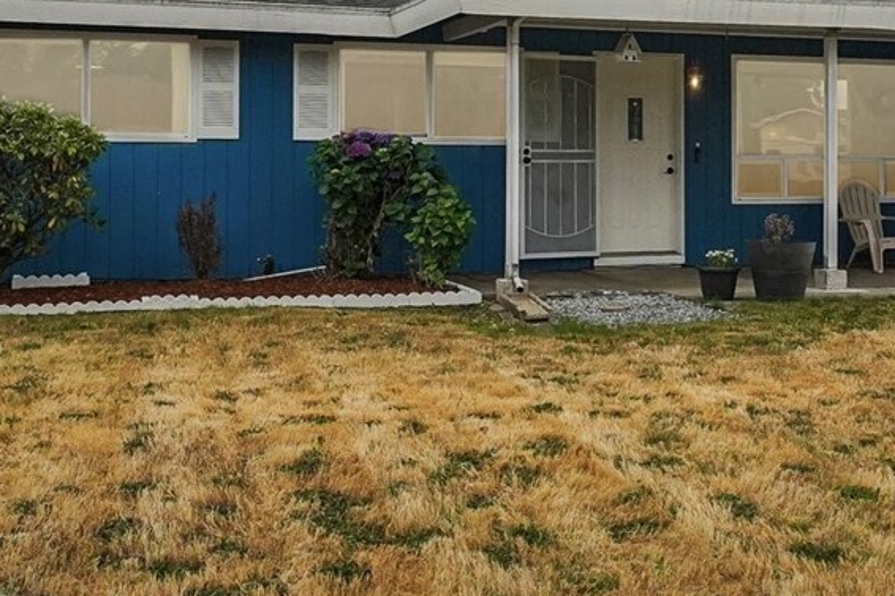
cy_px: 7
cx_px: 594
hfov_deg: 40.6
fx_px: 1193
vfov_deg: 26.6
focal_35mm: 48
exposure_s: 1/1600
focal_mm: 16
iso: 1600
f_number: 8
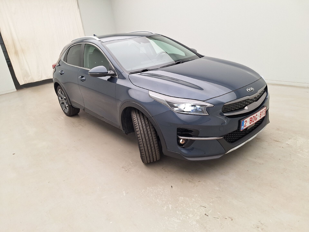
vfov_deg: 58.9
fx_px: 205
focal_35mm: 23
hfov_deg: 73.9
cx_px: 154
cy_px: 116
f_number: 1.8
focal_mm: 5.54
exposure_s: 1/100
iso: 50
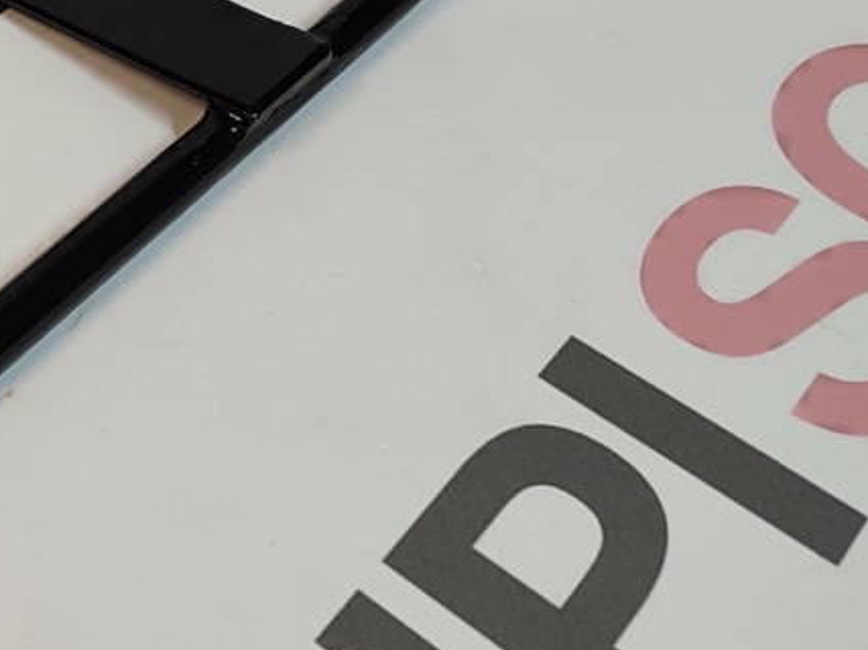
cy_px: -71
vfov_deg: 18.8
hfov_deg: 23.6
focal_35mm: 75
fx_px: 1880
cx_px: -193
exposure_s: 1/33
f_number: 1.9
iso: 378
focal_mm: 6.04
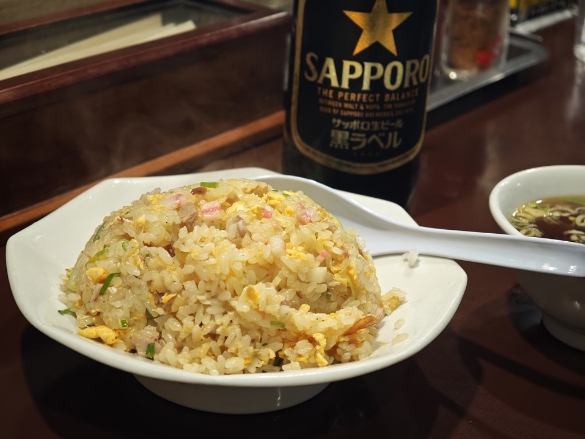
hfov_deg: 27.8
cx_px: 292
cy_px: 220
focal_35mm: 70
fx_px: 1183
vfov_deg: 21.0
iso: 1000
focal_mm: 11.5
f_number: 1.8
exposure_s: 1/100
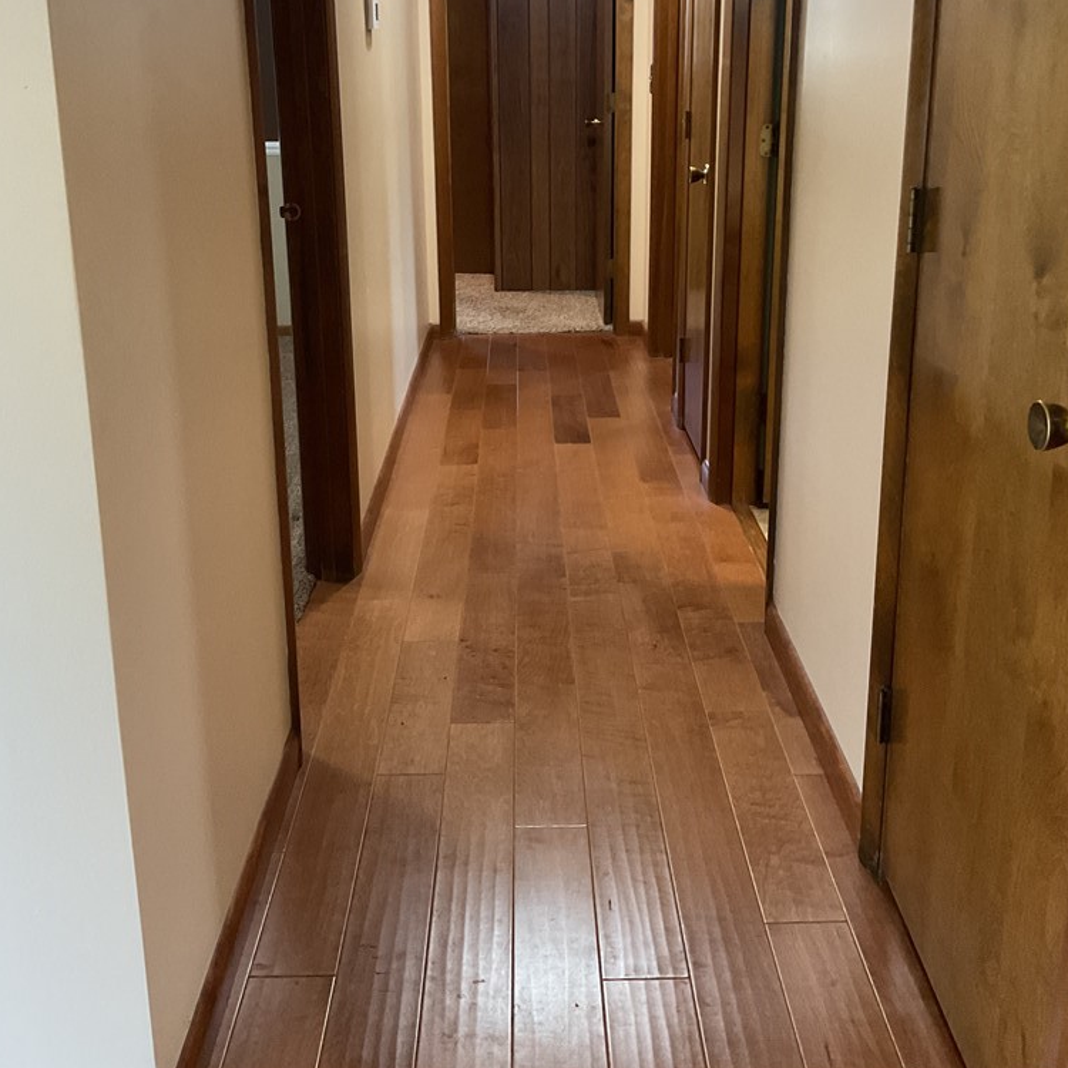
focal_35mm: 35
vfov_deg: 46.4
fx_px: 1222
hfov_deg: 47.2
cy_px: 352
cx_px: 533
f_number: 1.8
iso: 200
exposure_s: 1/40
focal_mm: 3
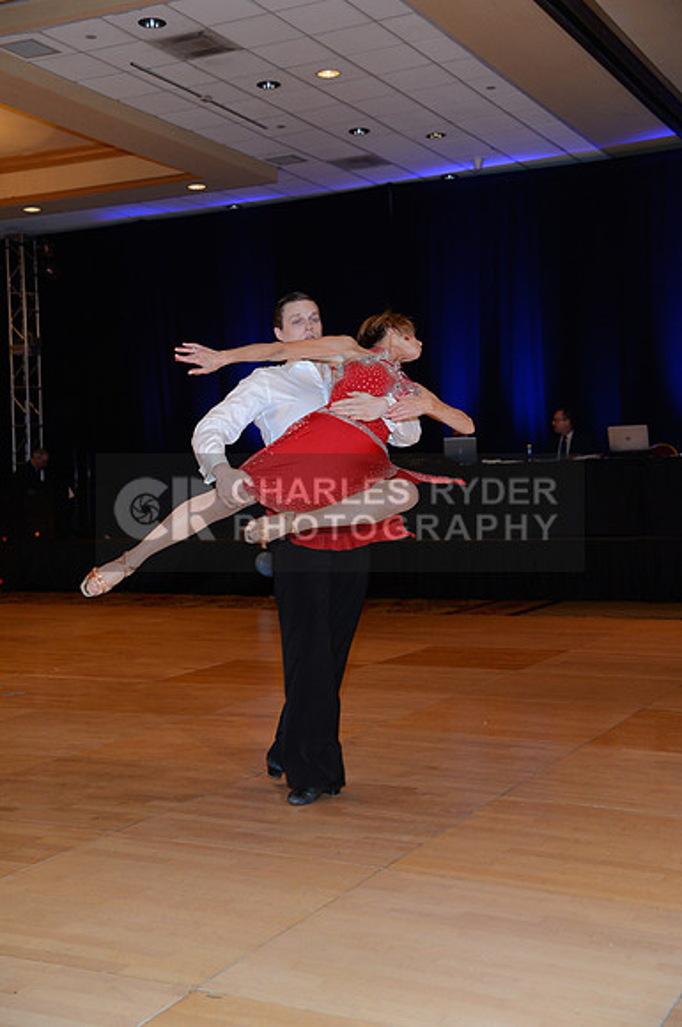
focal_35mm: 46
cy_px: 514
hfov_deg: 29.2
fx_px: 1311
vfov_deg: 42.8
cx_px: 341
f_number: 4.5
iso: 2000
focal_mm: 46
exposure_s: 1/200
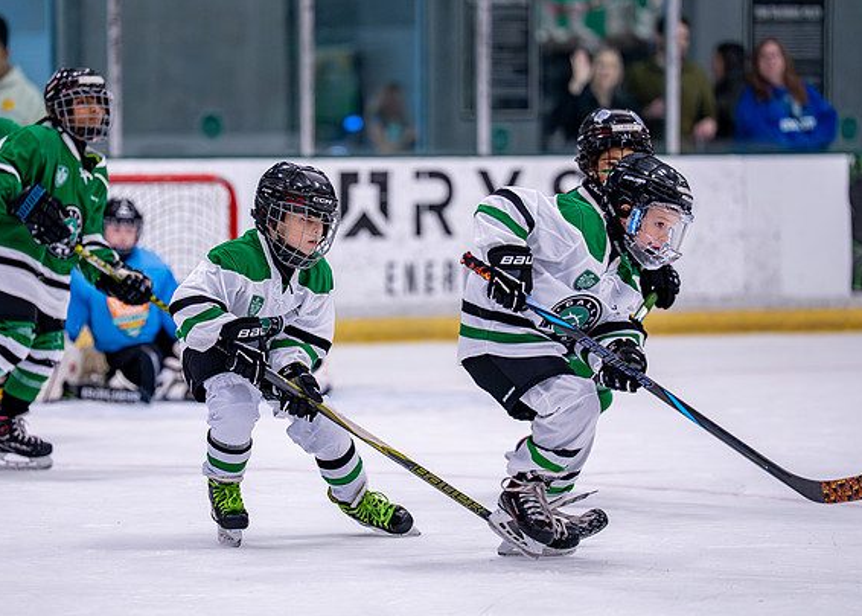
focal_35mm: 209
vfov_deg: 6.9
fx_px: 5115
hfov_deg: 9.6
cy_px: 310
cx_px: 340
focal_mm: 171
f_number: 2.8
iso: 2500
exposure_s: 1/1250
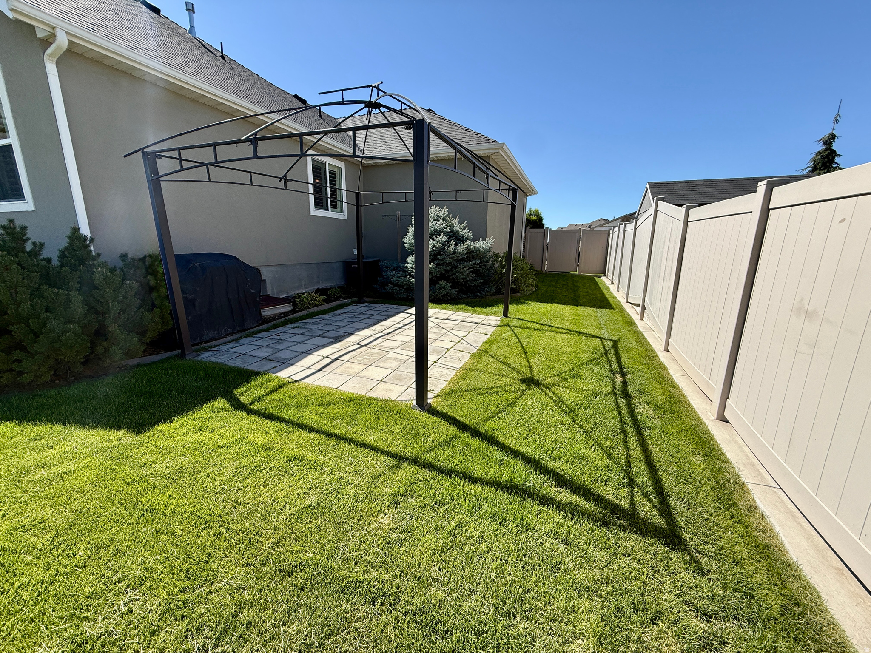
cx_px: 436
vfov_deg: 85.7
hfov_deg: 102.1
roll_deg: -0.6
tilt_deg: -11.5
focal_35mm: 14
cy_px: 326
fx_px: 352
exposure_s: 1/1399
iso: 50
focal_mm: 2.22
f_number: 2.2
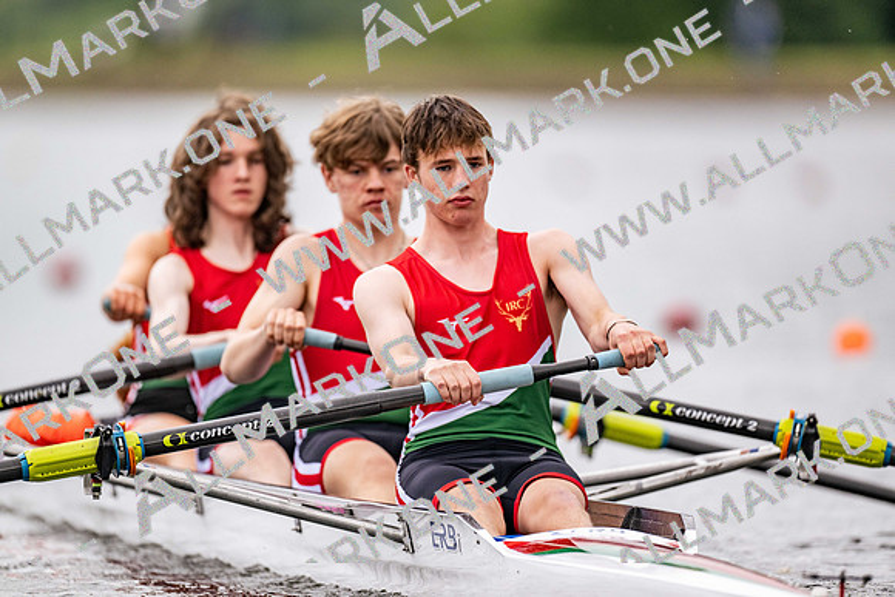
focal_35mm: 600
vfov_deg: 2.3
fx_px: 14919
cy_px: 298
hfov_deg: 3.4
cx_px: 448
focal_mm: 600
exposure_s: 1/2500
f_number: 4
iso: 800
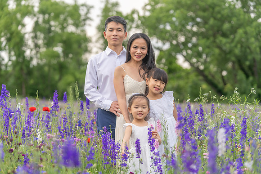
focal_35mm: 101
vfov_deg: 13.6
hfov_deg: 20.2
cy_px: 87
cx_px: 130
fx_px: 732
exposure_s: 1/1000
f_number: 3.2
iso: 400
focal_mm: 99
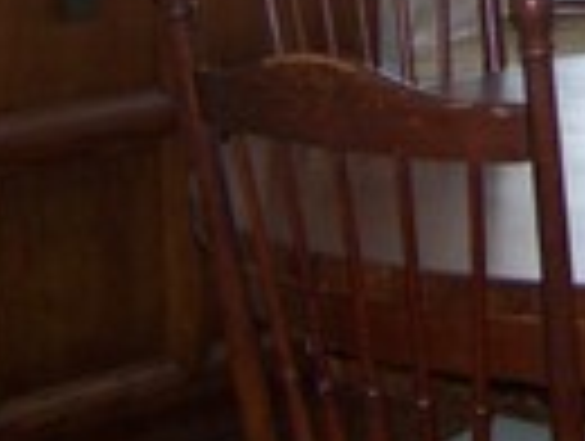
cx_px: 981
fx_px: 2997
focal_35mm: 177
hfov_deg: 10.6
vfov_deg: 8.0
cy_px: -432
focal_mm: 5.85
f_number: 2.8
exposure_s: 1/40
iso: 67
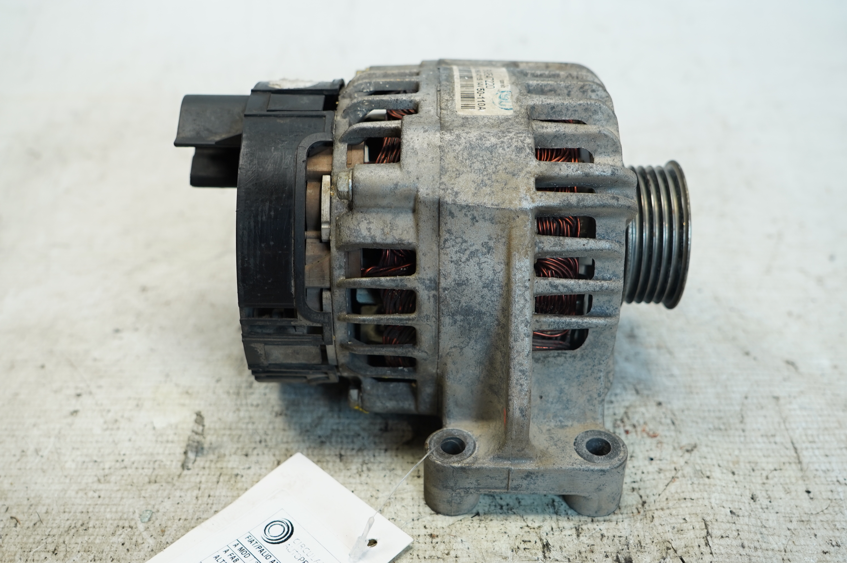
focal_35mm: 40
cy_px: 282
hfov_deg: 48.5
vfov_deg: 33.3
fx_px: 940
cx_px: 424
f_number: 4
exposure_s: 1/60
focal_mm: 27
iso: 250
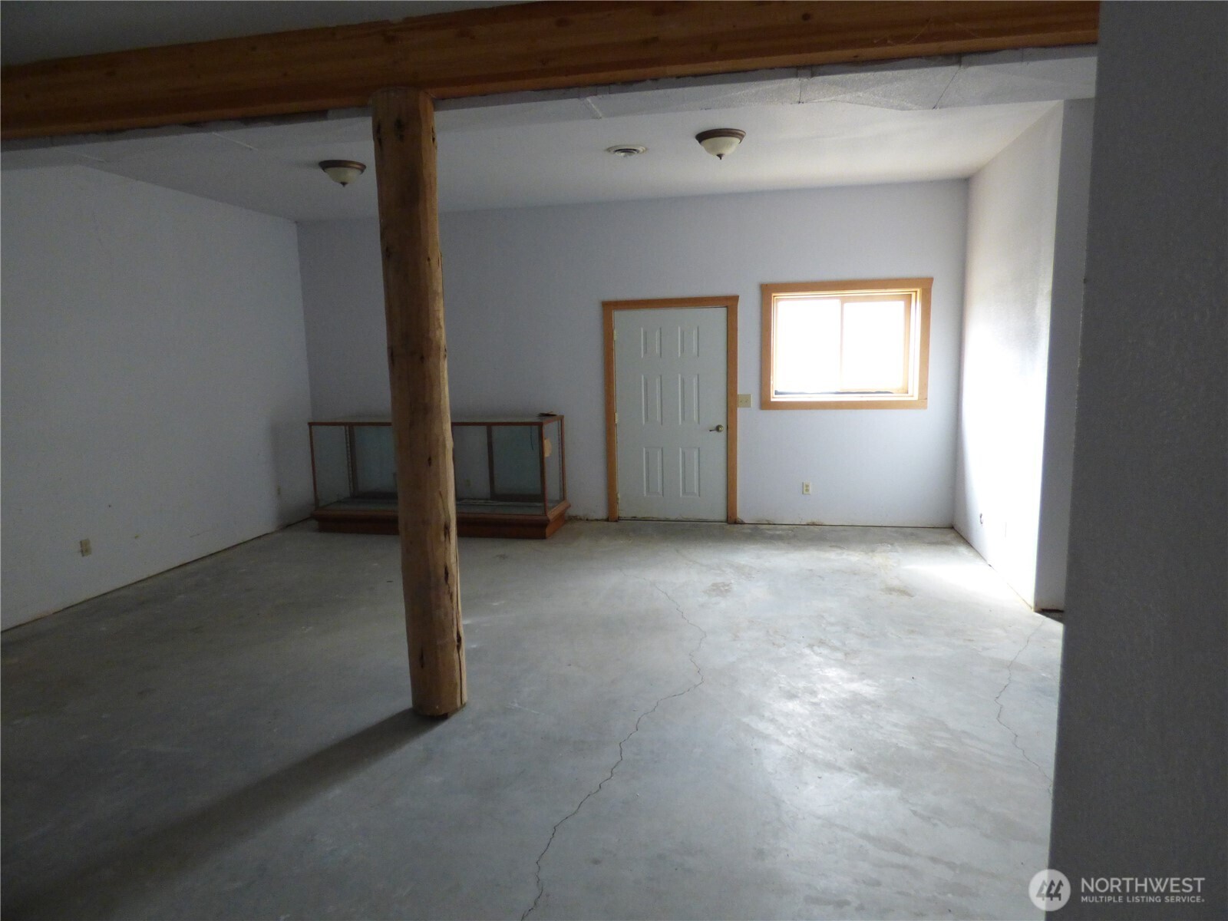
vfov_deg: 66.0
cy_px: 460
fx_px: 709
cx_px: 614
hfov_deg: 81.7
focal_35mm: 20
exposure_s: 1/40
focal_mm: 3.58
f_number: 2.8
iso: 400
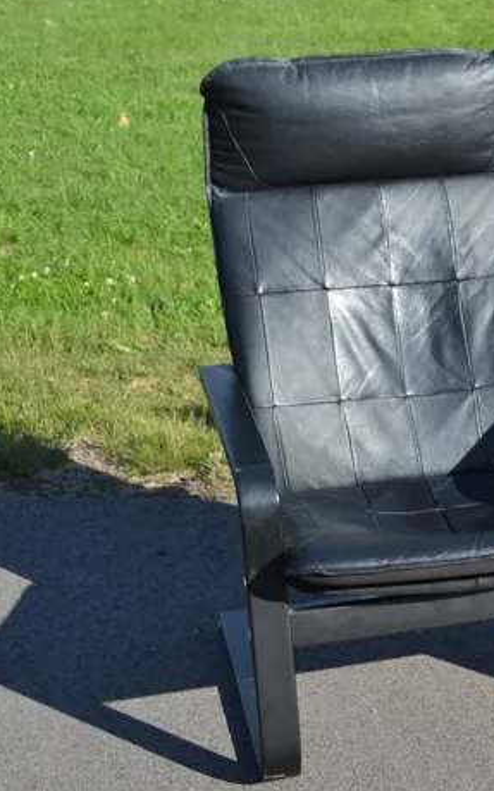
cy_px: 386
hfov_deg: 15.6
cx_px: 713
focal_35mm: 78
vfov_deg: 26.5
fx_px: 1680
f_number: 7.1
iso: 100
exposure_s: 1/200
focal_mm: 26
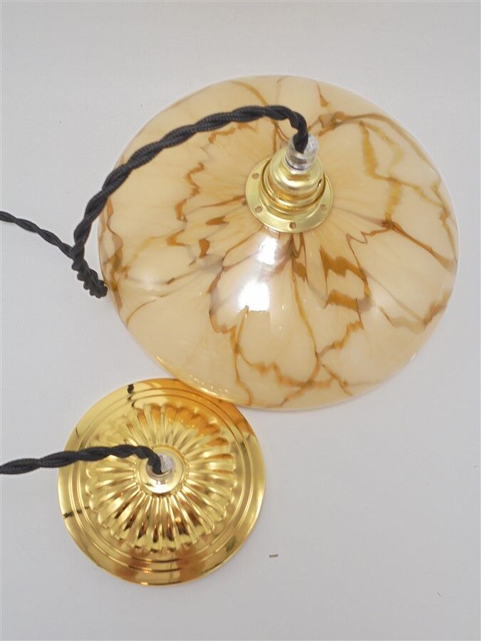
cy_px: 320
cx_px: 240
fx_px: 630
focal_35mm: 34
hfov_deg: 41.8
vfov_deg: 54.0
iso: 100
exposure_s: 1/30
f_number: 4
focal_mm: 6.1
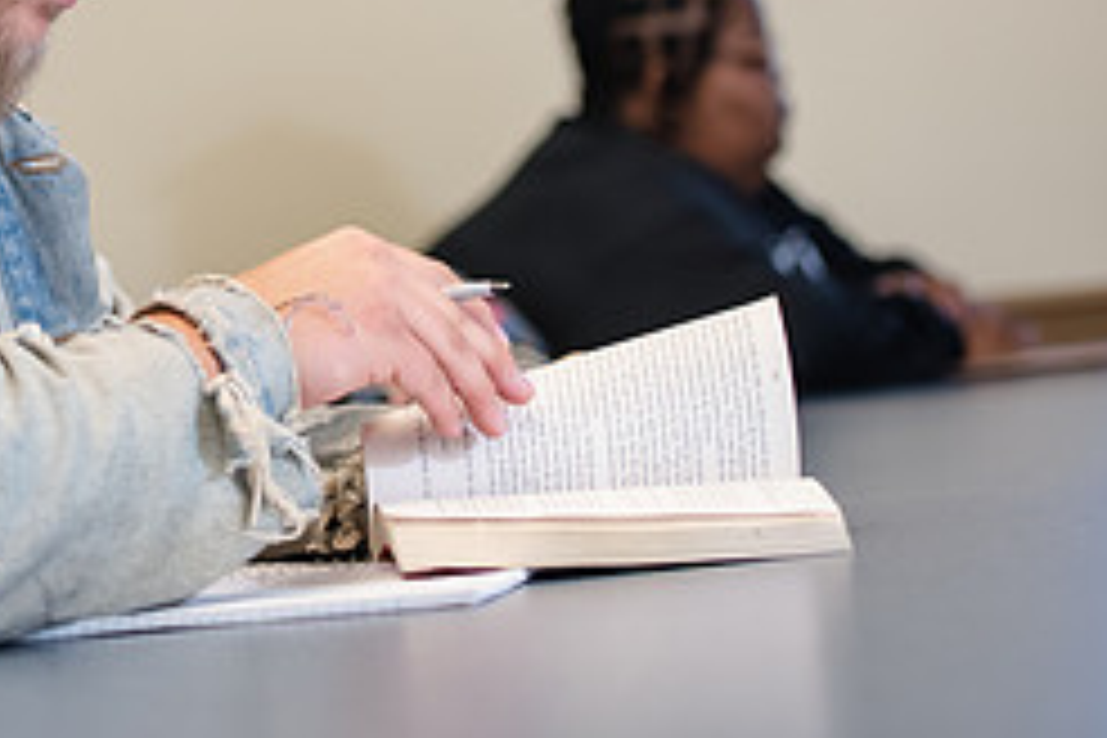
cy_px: -83
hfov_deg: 12.4
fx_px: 5073
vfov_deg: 8.3
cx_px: 230
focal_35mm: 165
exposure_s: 1/160
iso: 1000
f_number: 3.2
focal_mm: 70
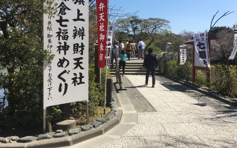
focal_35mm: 31
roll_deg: -1.5
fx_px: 200
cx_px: 119
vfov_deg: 40.4
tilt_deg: +0.0
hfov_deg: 61.2
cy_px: 59
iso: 25
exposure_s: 1/1508
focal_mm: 4.15
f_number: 2.2
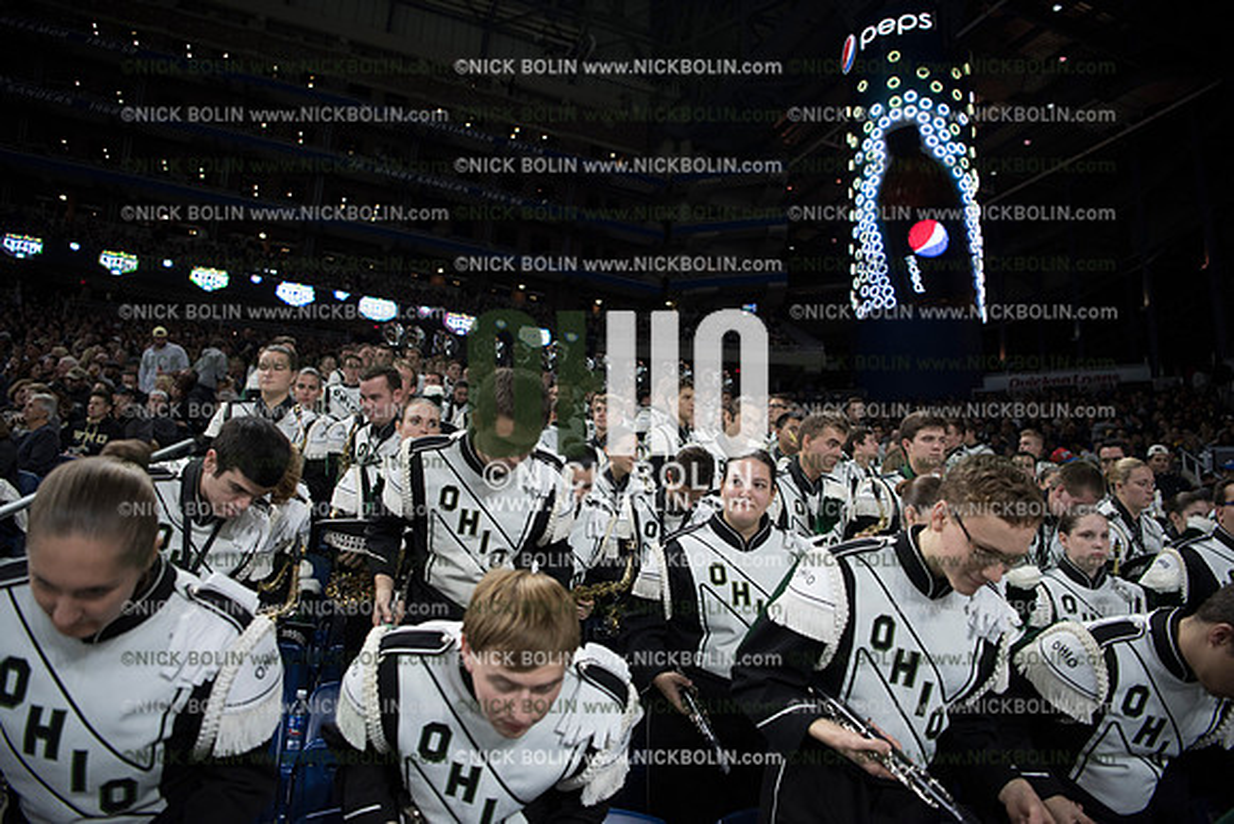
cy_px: 412
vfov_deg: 53.2
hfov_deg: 73.7
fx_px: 823
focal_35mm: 24
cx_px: 617
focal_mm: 24
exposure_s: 1/640
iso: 1250
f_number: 2.8
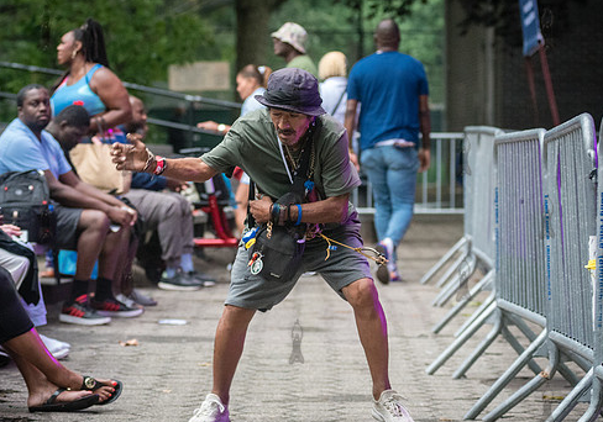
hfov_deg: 13.1
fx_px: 2621
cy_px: 176
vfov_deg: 9.2
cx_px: 300
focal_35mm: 154
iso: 3200
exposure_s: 1/320
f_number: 4
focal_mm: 100
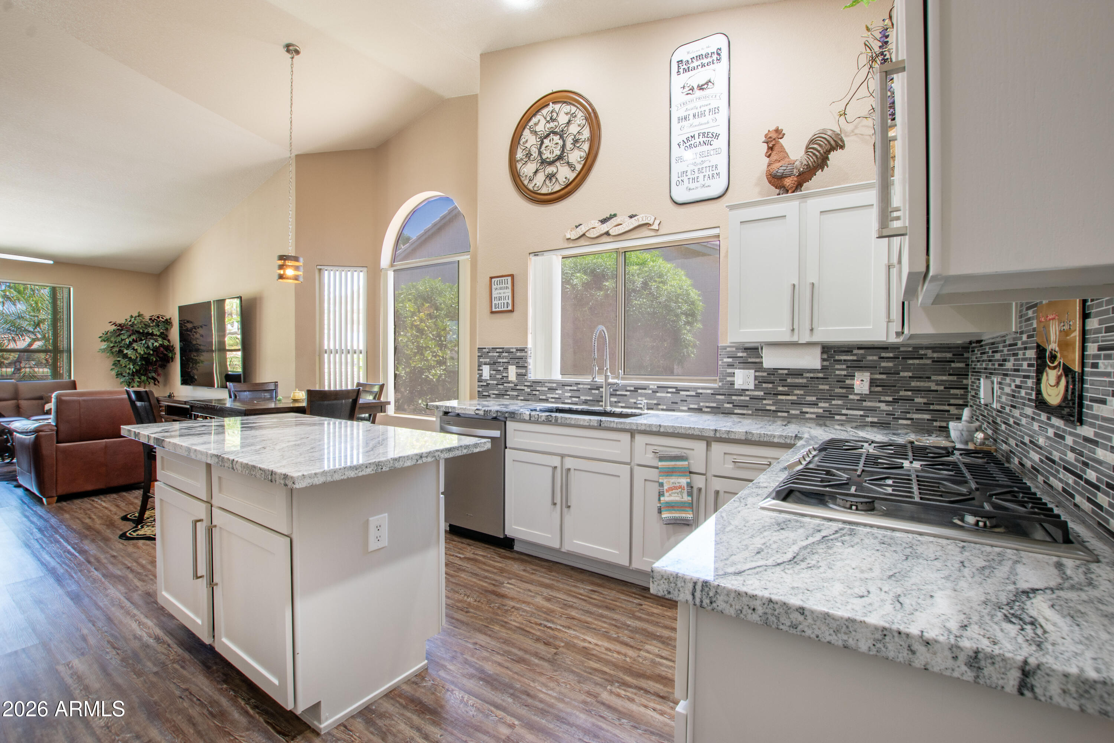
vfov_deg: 77.3
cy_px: 372
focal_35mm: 15
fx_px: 464
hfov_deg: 100.4
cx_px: 557
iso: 100
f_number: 11
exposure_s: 1
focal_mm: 10
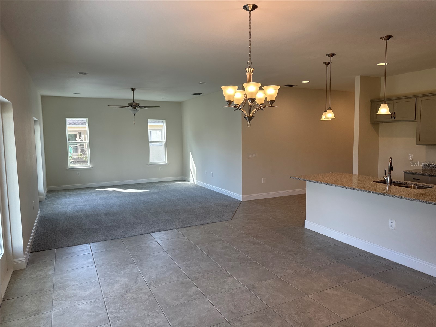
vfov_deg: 56.8
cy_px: 164
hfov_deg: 71.6
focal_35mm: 24
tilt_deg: -5.7
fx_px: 302
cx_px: 218
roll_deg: +0.1
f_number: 1.78
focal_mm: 6.86
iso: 64
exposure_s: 1/191
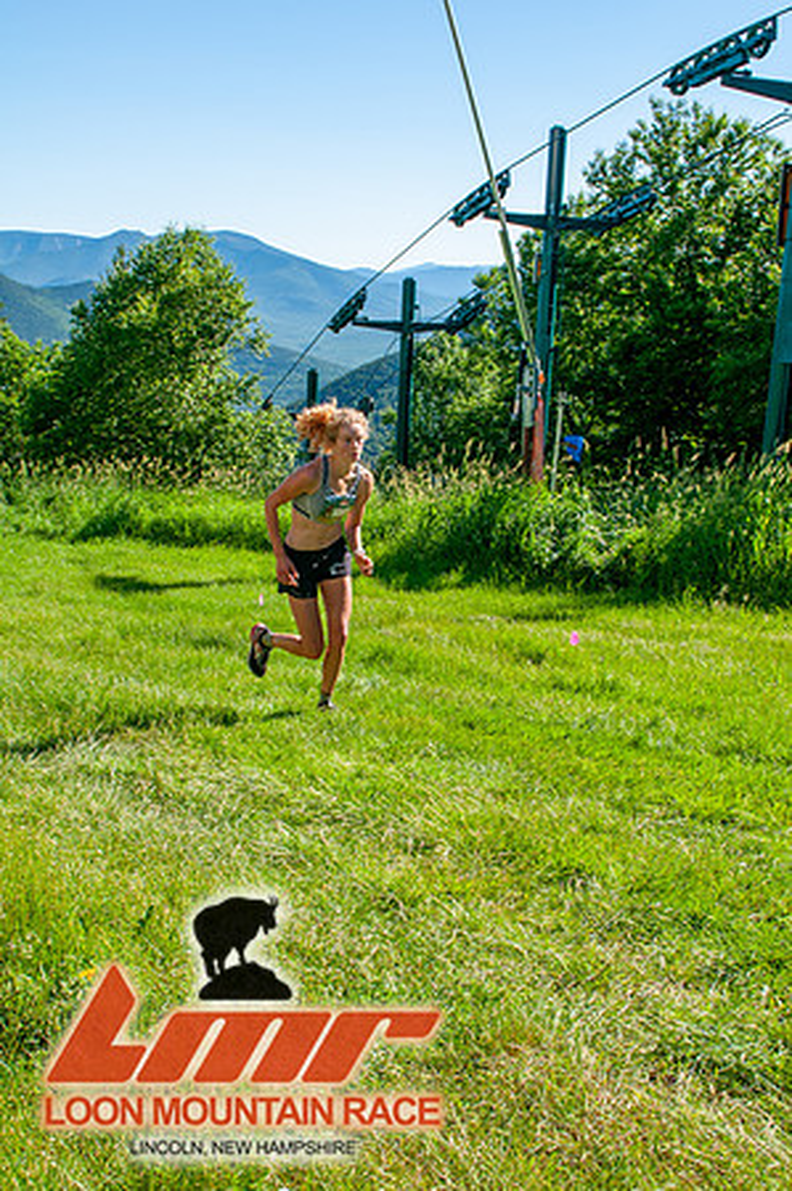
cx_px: 396
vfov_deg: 53.2
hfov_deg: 36.8
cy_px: 596
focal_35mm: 36
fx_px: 1191
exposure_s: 1/400
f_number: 8
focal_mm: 24
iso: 200
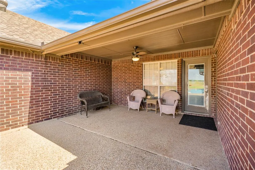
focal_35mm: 16
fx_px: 113
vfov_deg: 73.8
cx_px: 128
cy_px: 85
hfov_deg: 96.7
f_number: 8
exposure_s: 1/25
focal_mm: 16
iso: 80
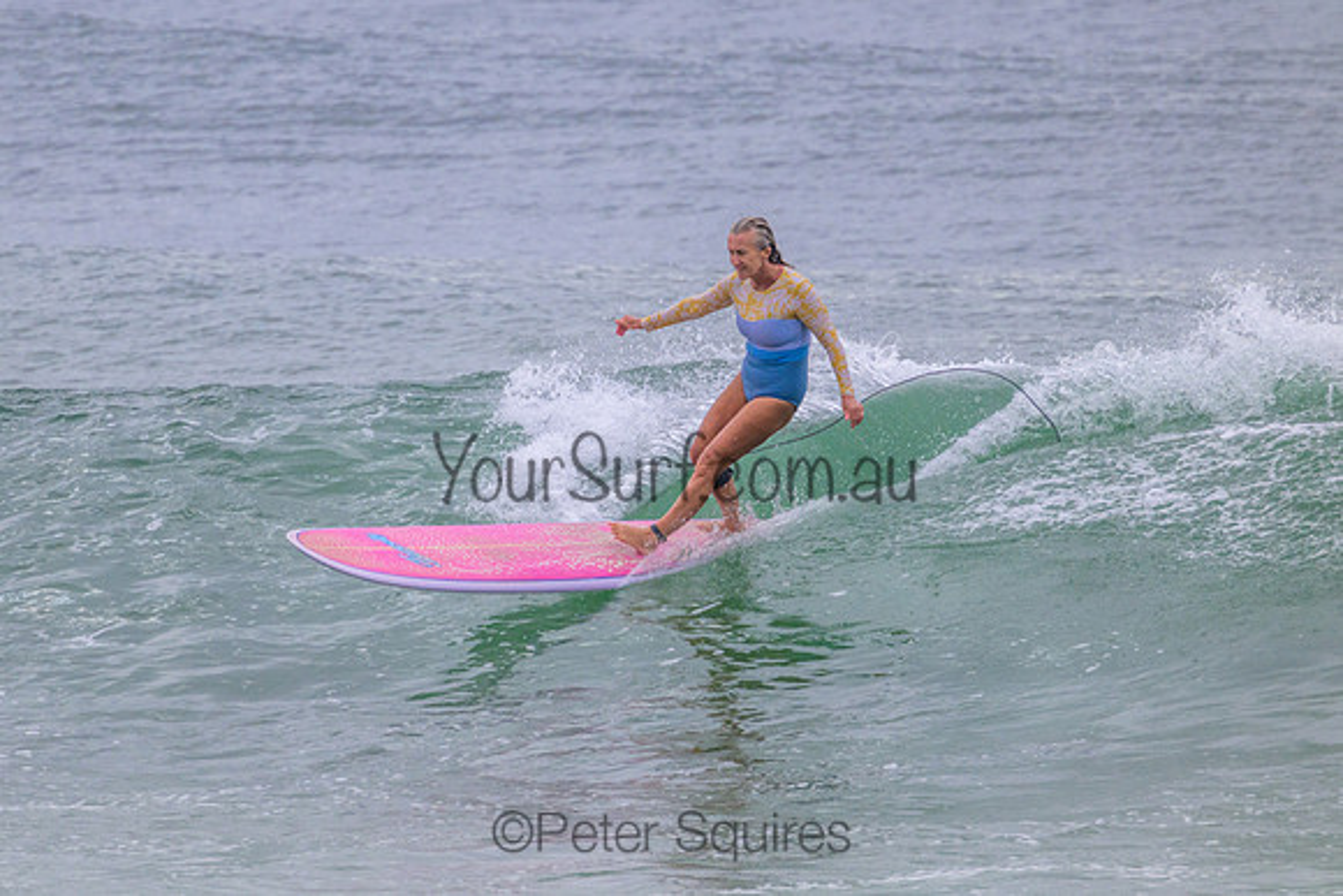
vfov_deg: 1.6
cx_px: 609
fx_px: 32638
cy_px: 406
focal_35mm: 875
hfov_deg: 2.4
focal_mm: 800
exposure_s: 1/2000
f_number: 11
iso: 1400
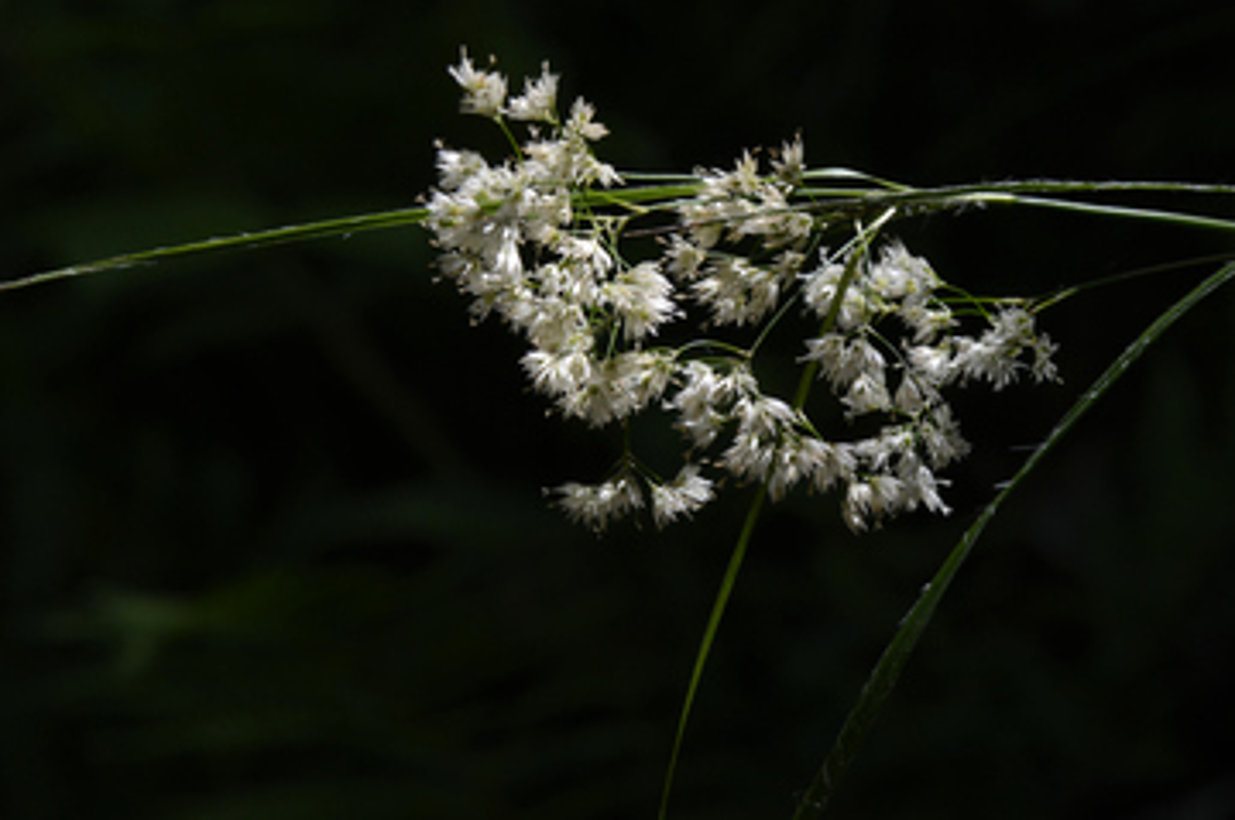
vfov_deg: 9.4
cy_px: 331
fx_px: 5002
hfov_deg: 14.1
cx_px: 648
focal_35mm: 146
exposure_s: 1/640
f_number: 13
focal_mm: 105
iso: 500
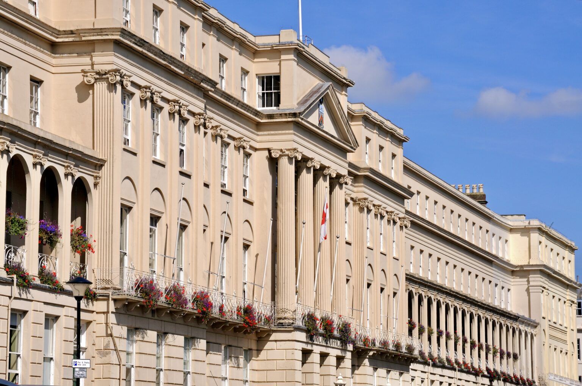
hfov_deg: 16.1
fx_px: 2059
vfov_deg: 10.7
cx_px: 291
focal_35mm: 128
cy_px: 193
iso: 200
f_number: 18
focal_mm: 85
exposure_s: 1/320
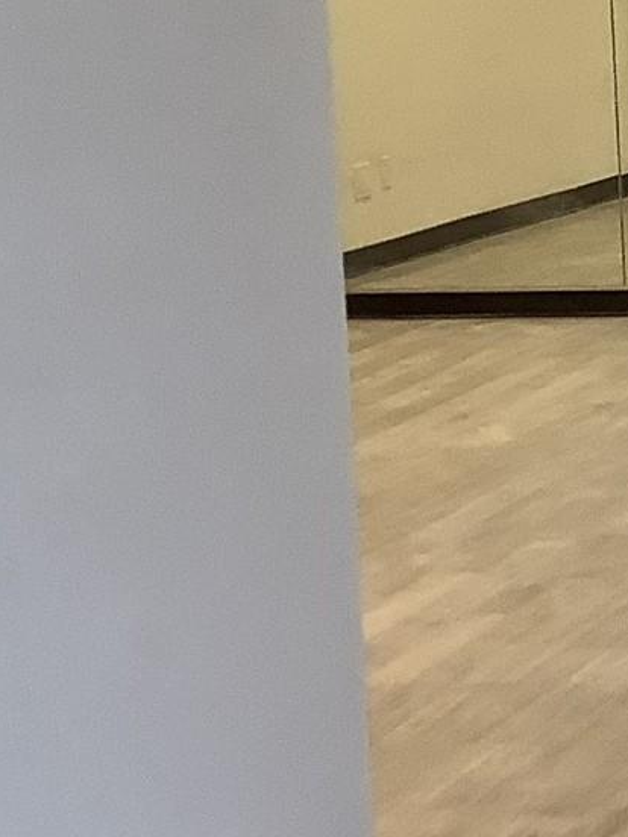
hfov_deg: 11.1
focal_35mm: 115
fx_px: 2782
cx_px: 1452
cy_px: 109
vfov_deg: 16.9
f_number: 2.4
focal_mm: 3.3
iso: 100
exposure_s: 1/120
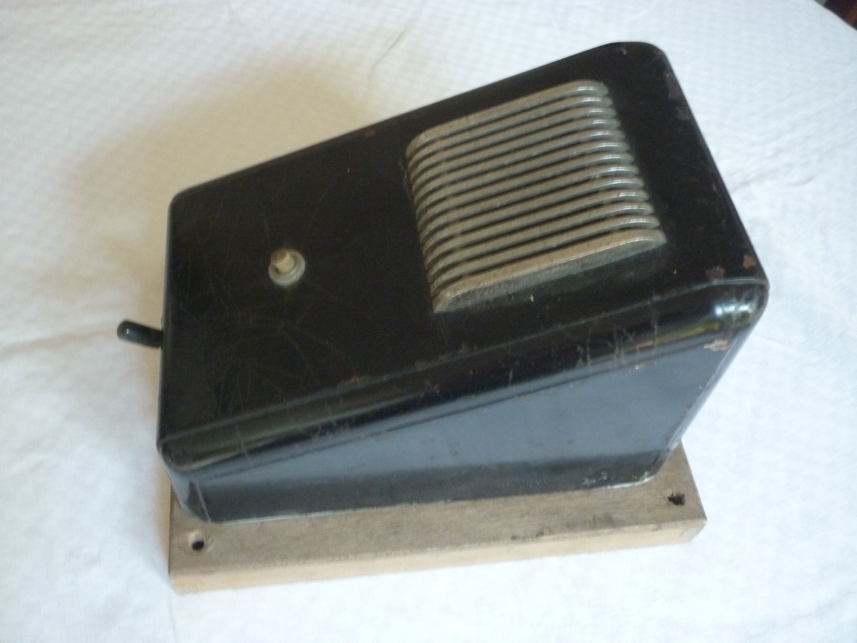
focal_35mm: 33
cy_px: 322
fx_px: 817
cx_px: 428
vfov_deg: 42.9
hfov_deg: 55.4
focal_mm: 5.5
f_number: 2.8
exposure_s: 1/10
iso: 400
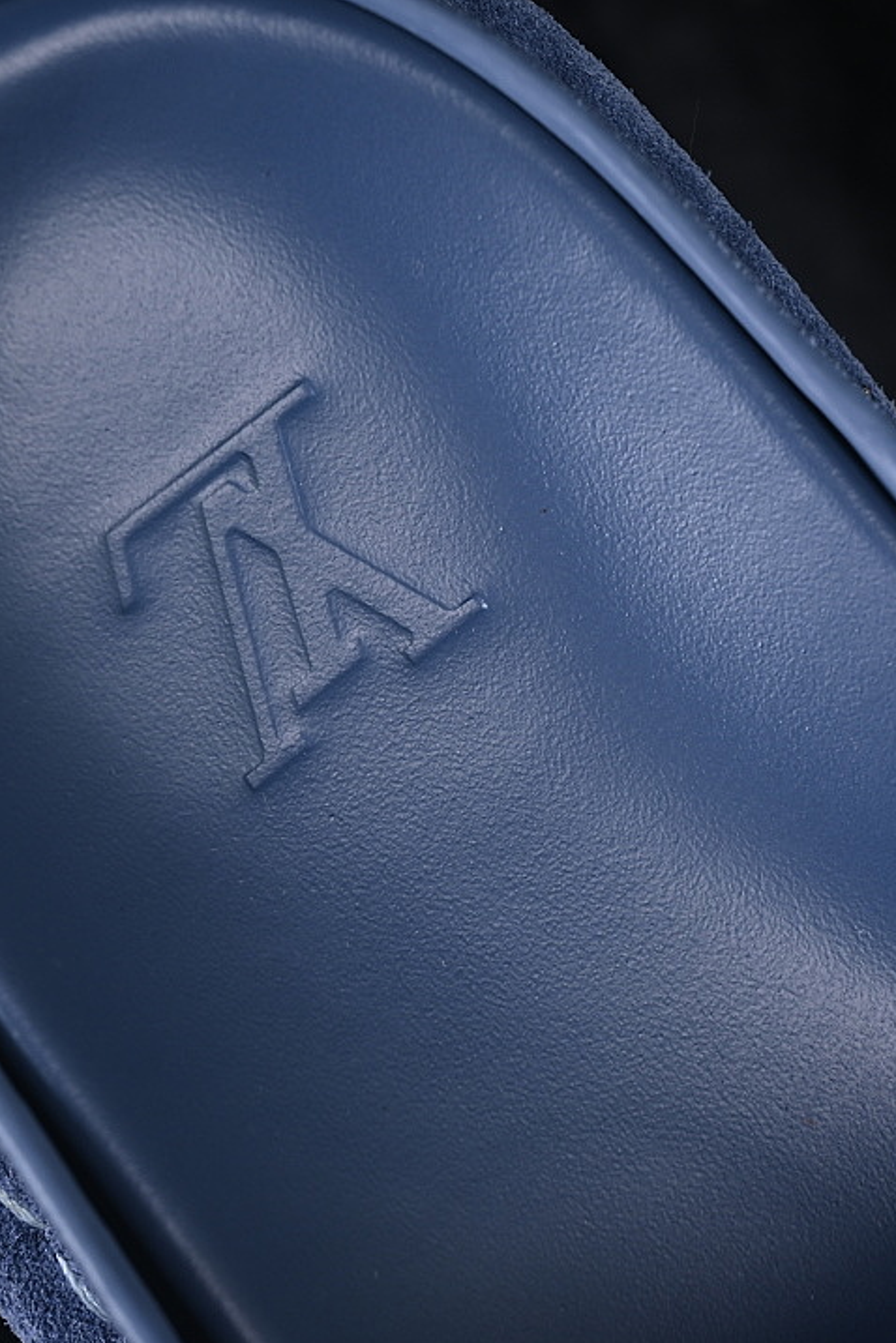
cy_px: 672
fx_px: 4218
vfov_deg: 18.1
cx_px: 397
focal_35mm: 113
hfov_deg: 12.1
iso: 160
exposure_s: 1/80
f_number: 7.1
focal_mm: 50
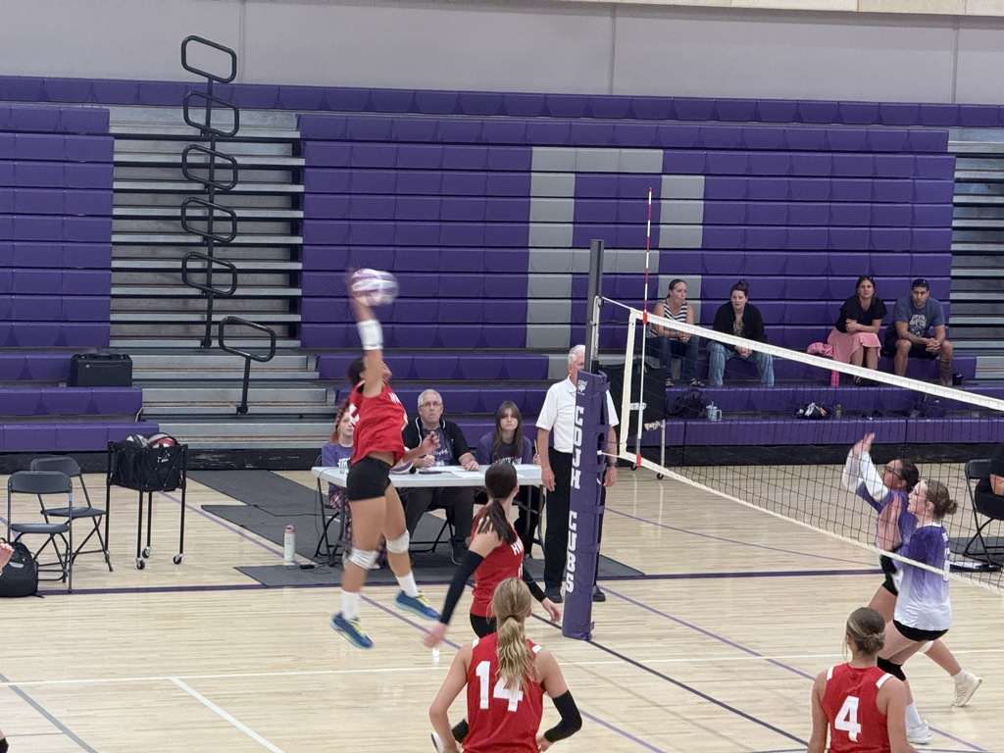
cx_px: 502
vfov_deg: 12.3
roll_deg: -1.9
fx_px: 3480
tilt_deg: -4.5
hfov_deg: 16.4
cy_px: 376
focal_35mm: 120
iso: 320
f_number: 2.8
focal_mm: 15.66
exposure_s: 1/120
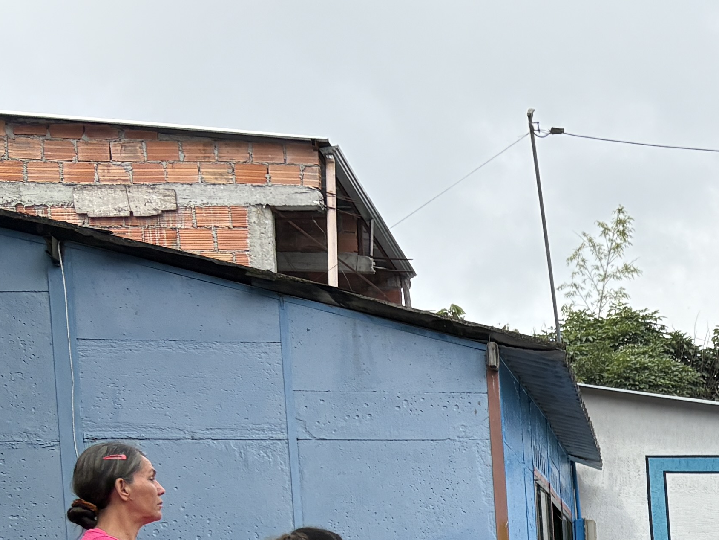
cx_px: 1185
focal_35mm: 88
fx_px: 1828
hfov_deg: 18.7
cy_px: 790
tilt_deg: -2.2
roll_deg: +3.1
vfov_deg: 15.6
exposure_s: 1/2141
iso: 50
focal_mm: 5.96
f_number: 1.6
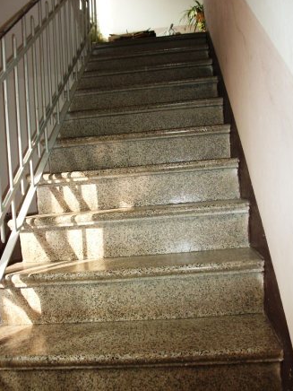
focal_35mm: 37
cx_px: 149
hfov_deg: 38.7
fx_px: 418
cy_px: 191
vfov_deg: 50.1
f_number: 2.9
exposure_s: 1/125
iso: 64
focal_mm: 6.3
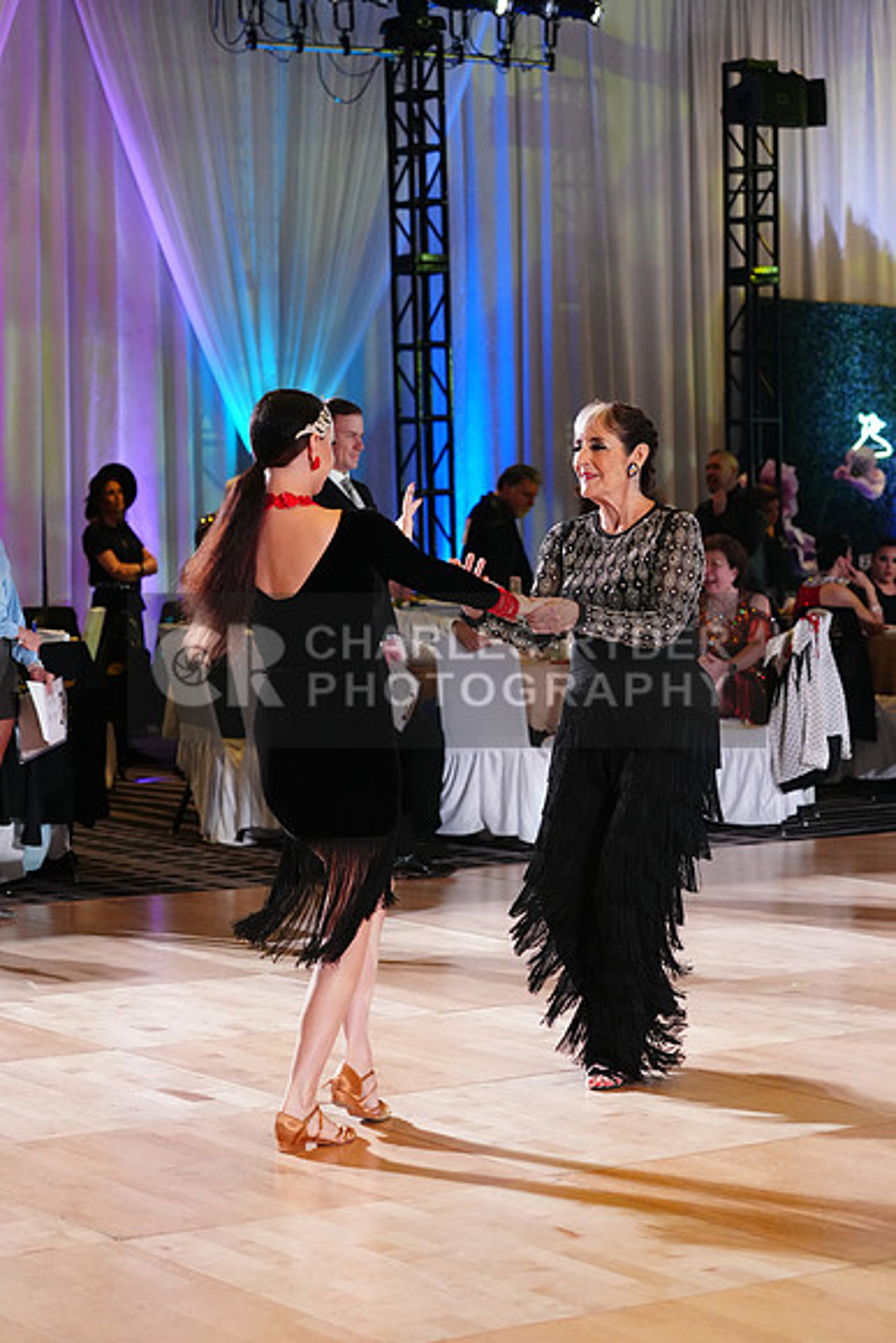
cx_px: 448
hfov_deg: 17.3
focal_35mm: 79
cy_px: 672
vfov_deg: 25.7
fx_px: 2947
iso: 4000
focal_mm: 79
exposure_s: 1/320
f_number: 4
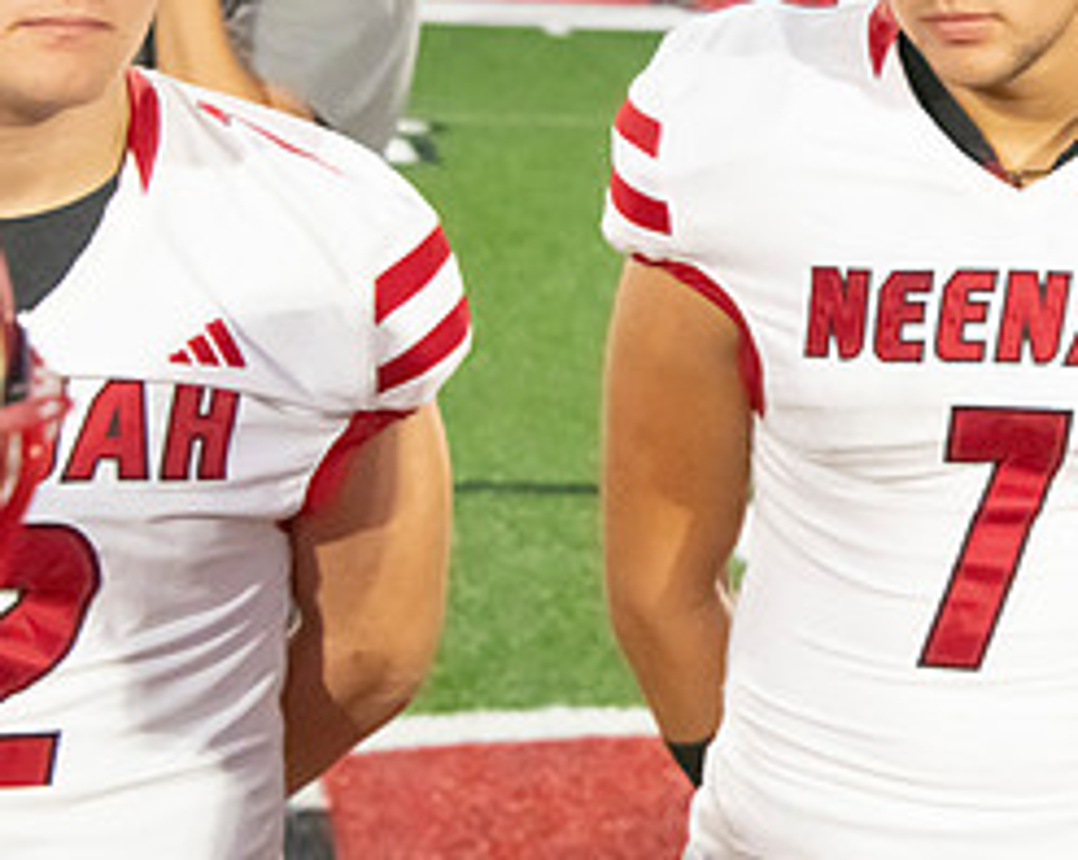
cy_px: 168
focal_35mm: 128
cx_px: 1126
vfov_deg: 12.0
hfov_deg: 14.8
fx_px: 4079
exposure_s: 1/320
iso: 10000
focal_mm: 58
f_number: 7.1
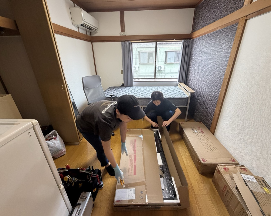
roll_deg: +0.1
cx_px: 139
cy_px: 107
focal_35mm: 15
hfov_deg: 96.8
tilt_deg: -23.6
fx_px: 120
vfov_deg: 84.0
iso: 320
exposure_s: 1/103
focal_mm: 2.22
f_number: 2.2
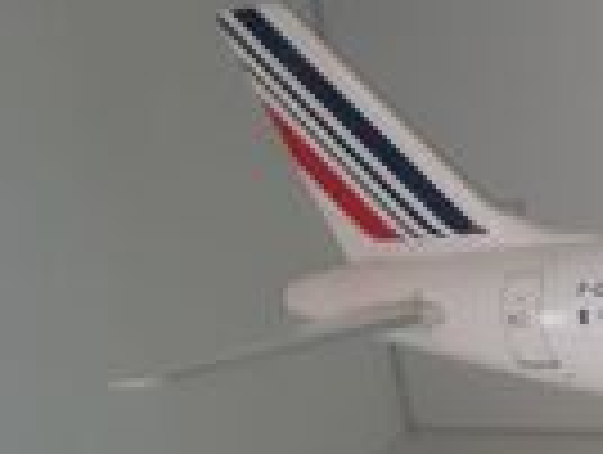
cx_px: 1044
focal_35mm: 93
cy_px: 414
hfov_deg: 17.6
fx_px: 1623
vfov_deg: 15.7
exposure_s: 1/25
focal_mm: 3.92
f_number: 1.7
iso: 320
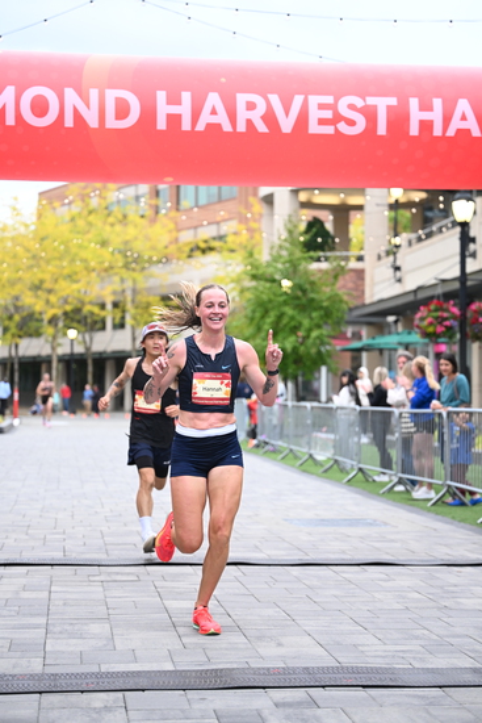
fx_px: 1405
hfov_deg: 19.5
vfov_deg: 28.8
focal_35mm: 70
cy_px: 362
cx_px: 241
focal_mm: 70
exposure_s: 1/800
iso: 1600
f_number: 2.8
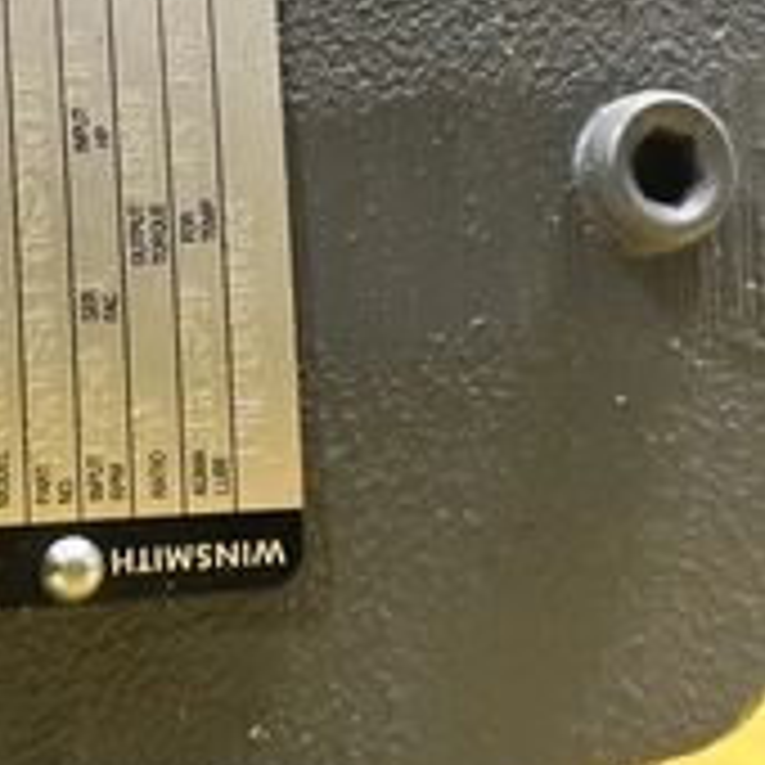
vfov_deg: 31.5
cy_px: 288
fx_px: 1350
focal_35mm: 54
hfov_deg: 30.4
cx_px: 94
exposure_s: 1/40
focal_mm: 5.1
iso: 500
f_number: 1.6
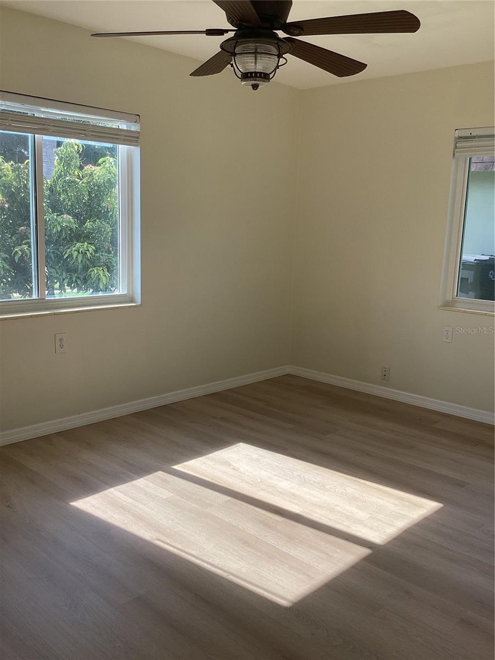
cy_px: 330
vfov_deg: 58.4
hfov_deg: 45.4
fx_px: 591
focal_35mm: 31
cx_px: 248
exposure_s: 1/168
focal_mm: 3.3
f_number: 2.4
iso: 25
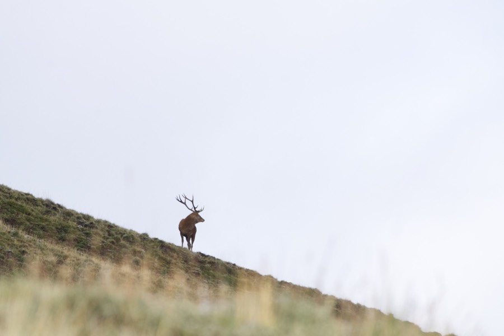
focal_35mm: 600
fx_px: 8399
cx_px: 252
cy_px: 168
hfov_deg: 3.4
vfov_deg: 2.3
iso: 800
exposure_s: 1/1000
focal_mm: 400
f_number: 10
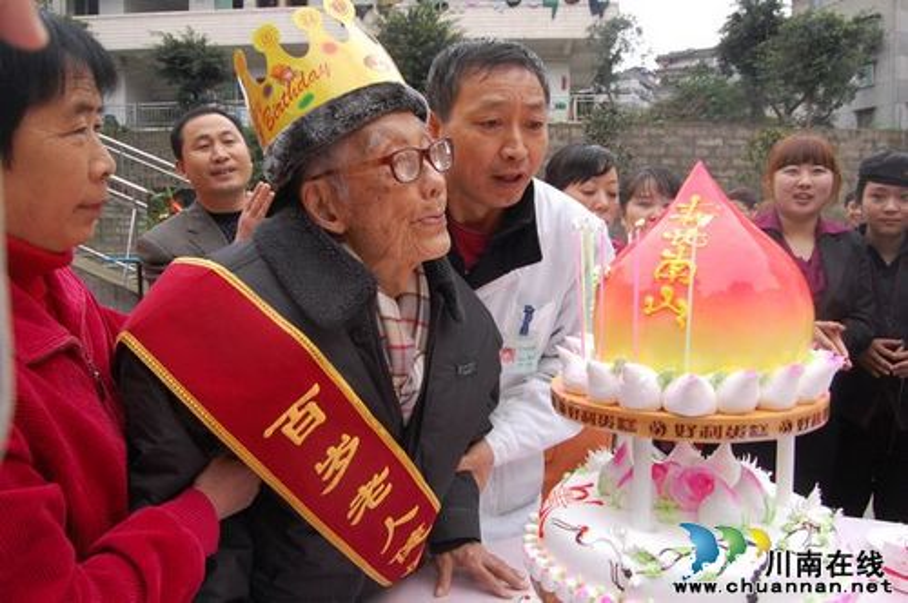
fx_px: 680
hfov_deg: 67.4
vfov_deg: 47.8
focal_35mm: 27
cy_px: 302
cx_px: 454
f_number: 7.1
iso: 800
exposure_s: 1/200
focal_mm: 18
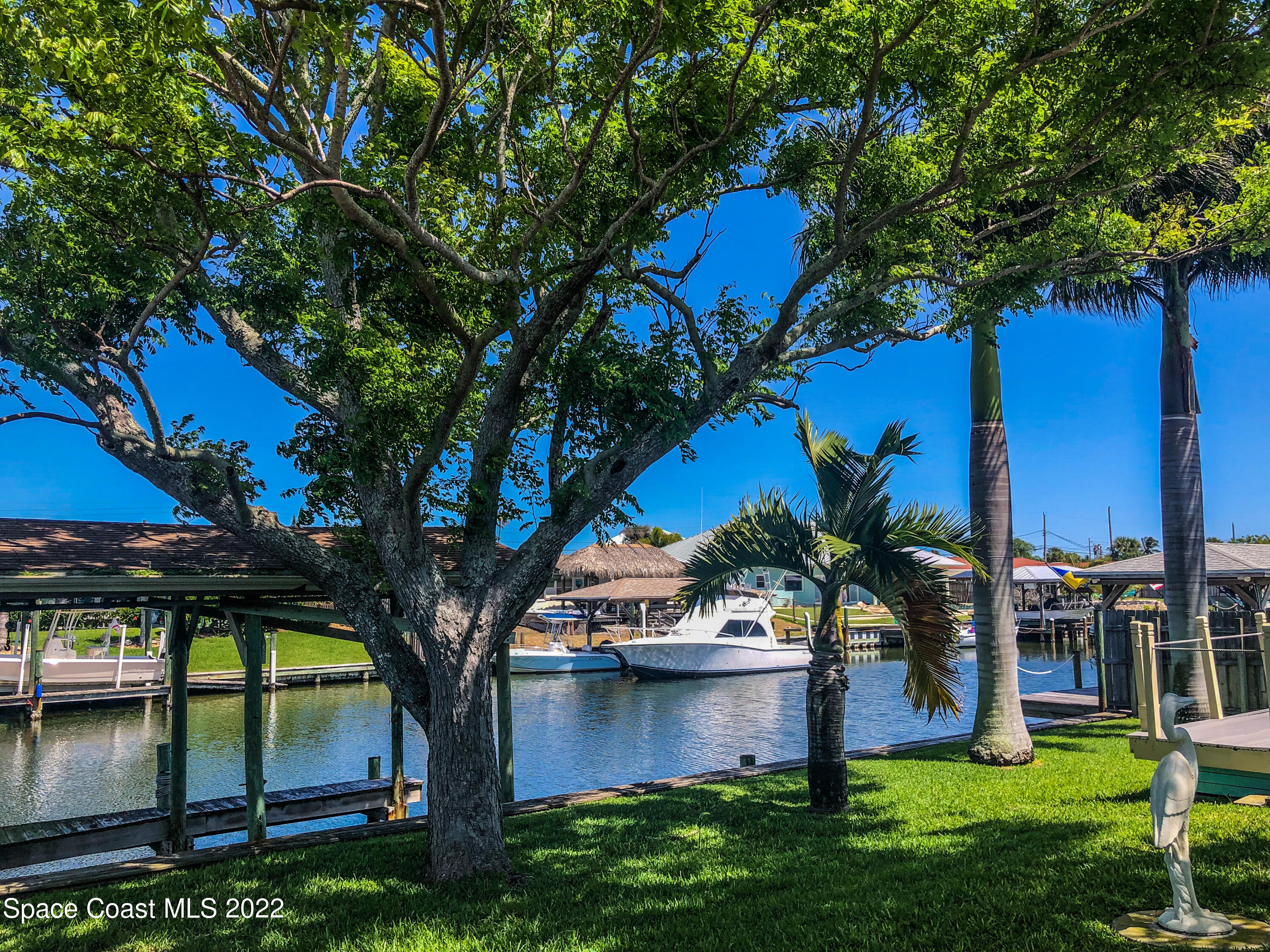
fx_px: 1027
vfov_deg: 49.7
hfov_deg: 63.4
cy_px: 476
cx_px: 635
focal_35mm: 28
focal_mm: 4
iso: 20
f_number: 1.8
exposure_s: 1/1143
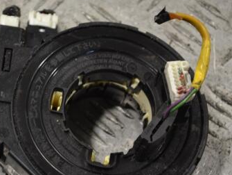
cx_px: 87
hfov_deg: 13.9
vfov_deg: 10.5
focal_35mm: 142
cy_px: 117
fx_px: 952
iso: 400
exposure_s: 1/80
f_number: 5.6
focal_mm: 55
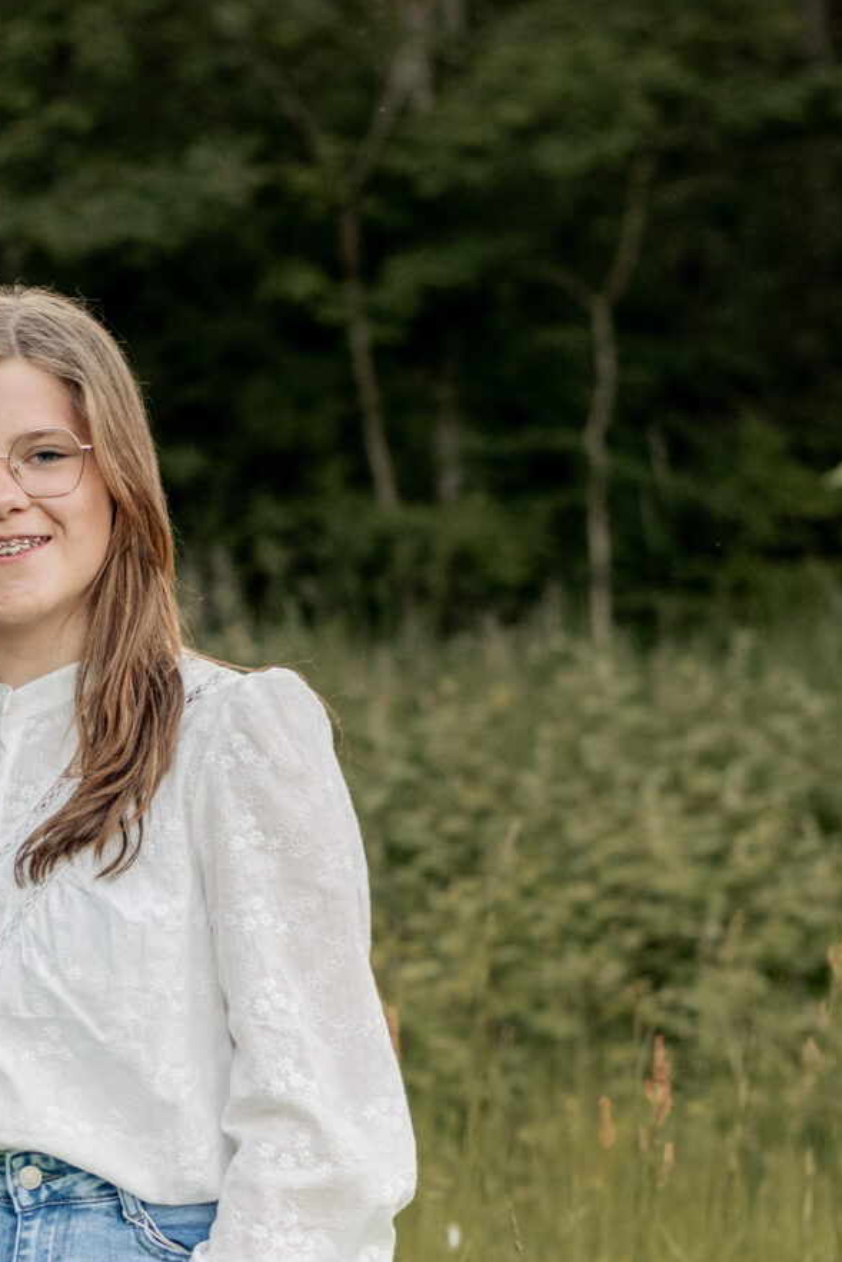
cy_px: 946
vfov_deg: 14.1
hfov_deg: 9.4
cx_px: 125
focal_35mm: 145
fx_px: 5085
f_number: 2.5
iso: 640
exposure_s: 1/800
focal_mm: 50
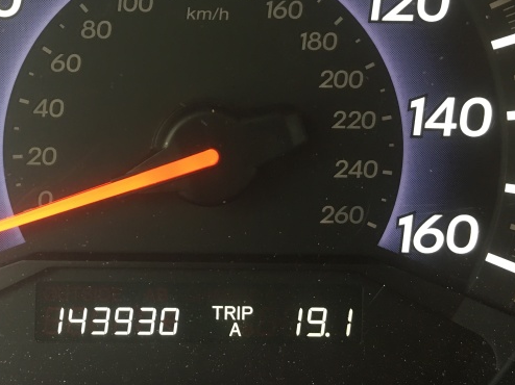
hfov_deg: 39.7
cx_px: 151
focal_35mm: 47
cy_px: 106
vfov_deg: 30.4
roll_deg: +2.1
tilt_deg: -22.8
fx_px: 699
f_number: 2.2
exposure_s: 1/30
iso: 100
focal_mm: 4.15
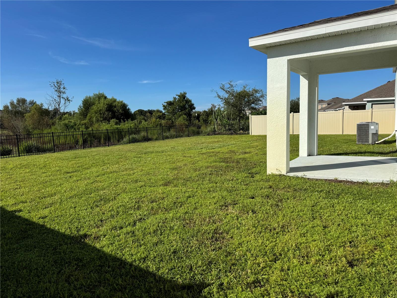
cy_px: 149
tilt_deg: -7.6
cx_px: 198
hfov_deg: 71.6
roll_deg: +2.1
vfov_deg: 56.8
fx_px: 275
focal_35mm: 24
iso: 80
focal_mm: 6.76
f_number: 1.78
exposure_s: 1/6410
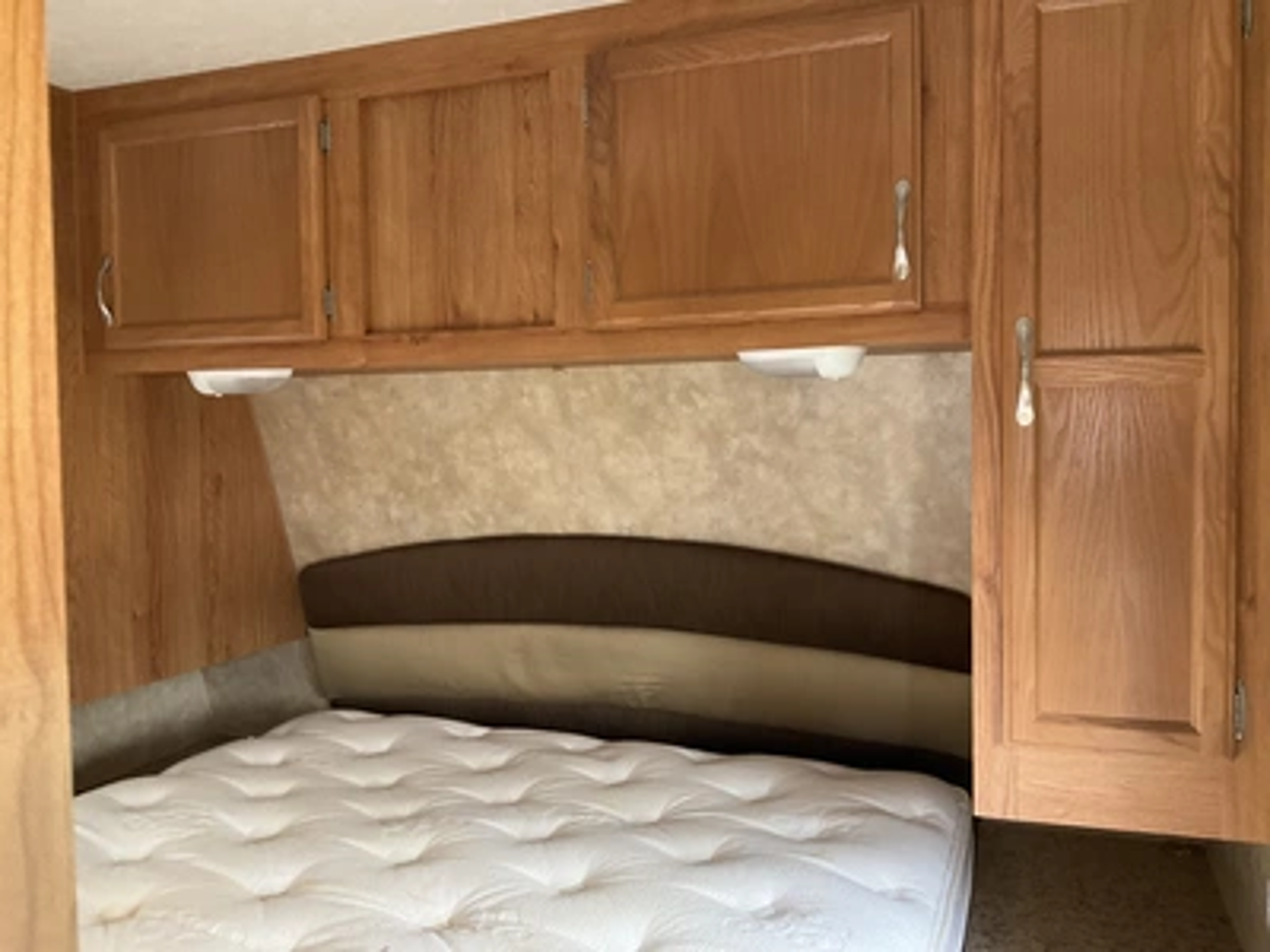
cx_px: 635
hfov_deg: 61.7
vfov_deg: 48.2
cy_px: 476
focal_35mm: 29
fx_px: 1064
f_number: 1.8
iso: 125
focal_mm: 3
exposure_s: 1/60
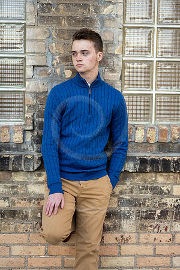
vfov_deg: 23.9
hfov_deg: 16.1
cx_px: 90
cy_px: 135
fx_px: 637
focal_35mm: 85
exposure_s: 1/160
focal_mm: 85
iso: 100
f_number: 1.8
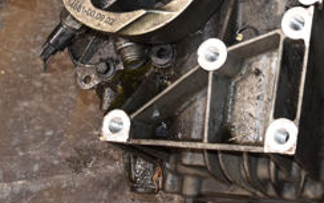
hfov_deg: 17.2
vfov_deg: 10.7
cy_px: -68
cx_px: 272
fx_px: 1061
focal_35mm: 120
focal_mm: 30
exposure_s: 1/60
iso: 800
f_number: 5
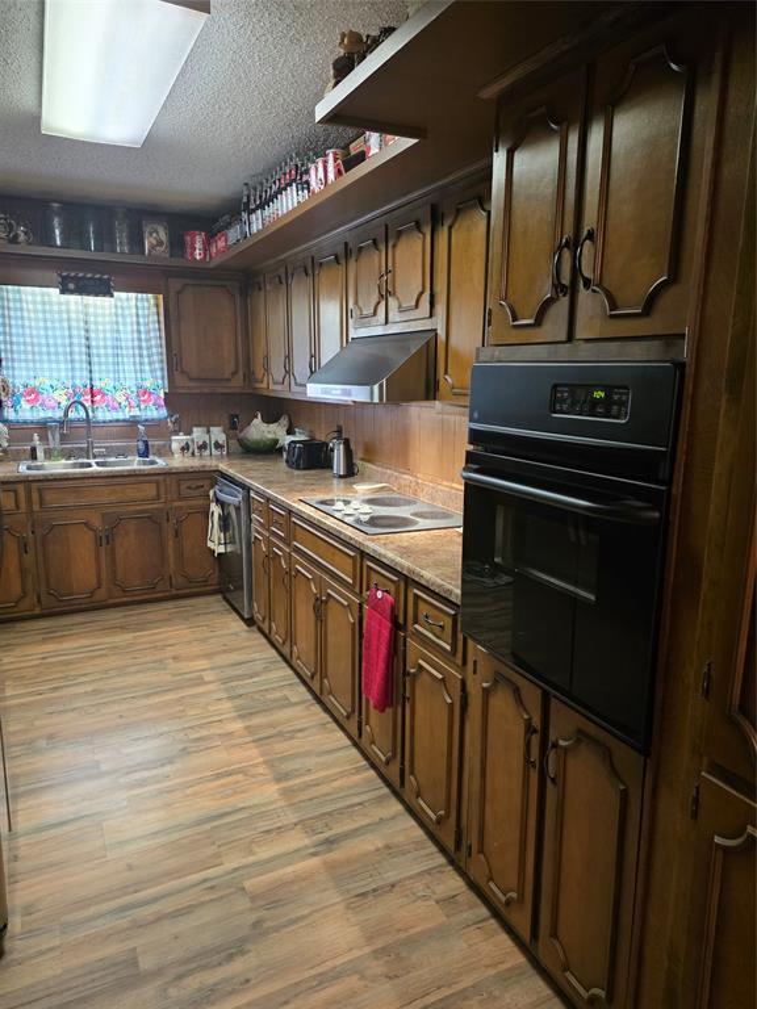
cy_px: 504
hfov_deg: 58.9
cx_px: 378
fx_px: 671
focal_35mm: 23
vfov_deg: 73.9
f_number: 1.7
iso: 640
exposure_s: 1/120
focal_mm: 6.25
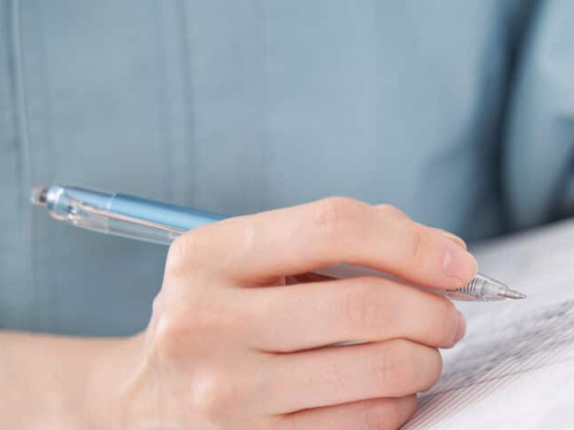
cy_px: 373
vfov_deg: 10.5
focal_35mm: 141
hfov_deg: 13.9
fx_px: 2338
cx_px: 466
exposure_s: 1/60
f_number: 3.2
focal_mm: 75
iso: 500
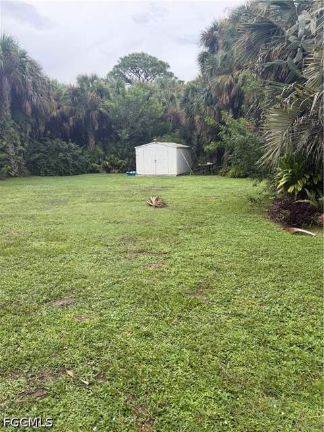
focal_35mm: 24
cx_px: 162
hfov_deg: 56.8
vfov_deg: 71.6
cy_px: 216
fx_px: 300
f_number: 1.78
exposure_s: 1/967
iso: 100
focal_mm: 6.76
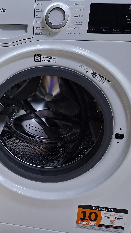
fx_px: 259
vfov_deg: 48.3
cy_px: 123
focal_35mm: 42
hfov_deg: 27.0
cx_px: 4
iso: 320
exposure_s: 1/50
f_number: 1.8
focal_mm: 5.54
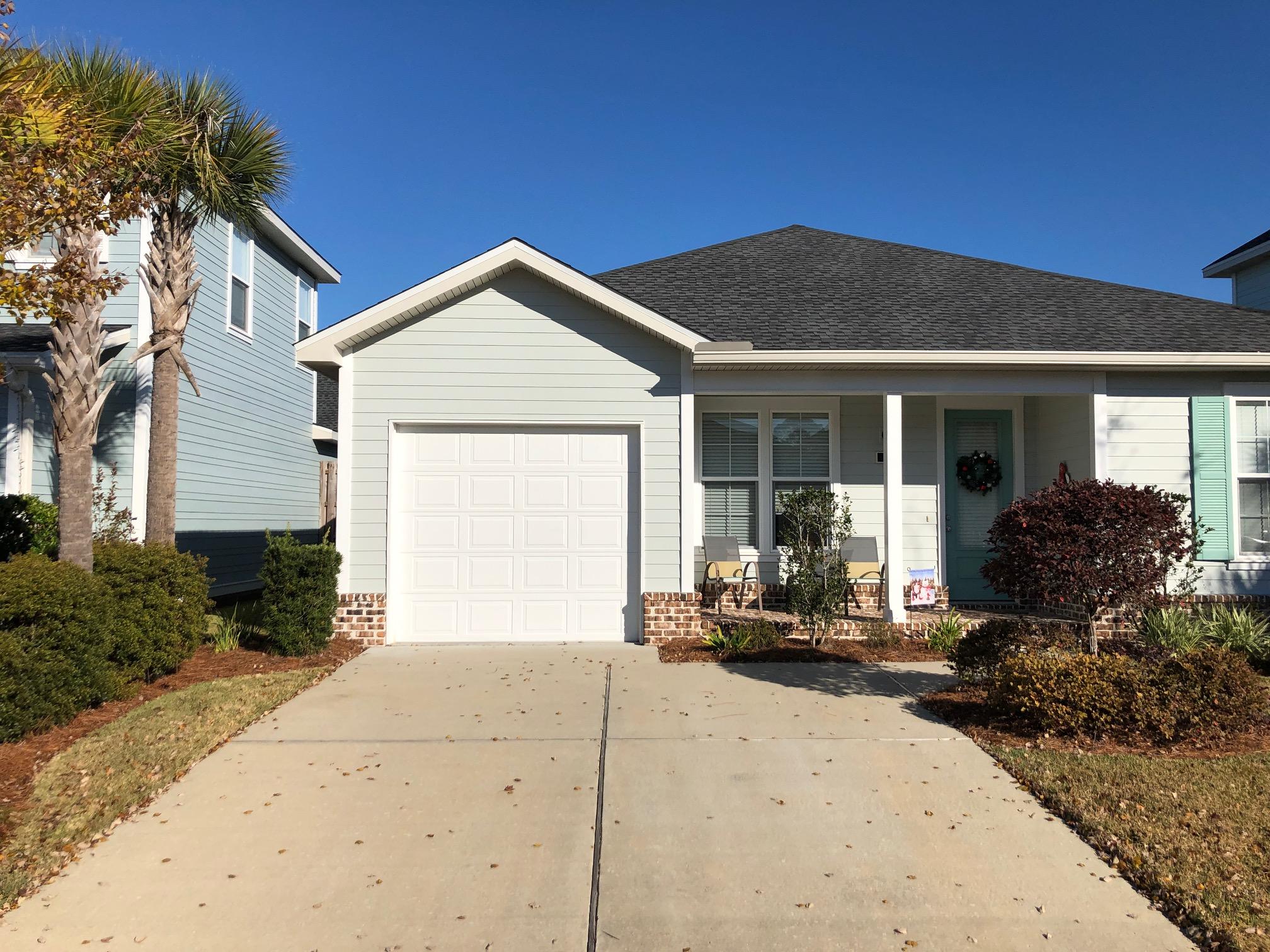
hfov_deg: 63.4
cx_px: 635
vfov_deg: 49.7
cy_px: 476
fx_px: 1027
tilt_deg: +1.2
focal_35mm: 28
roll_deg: -0.7
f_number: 1.8
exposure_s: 1/4000
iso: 20
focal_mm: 3.99
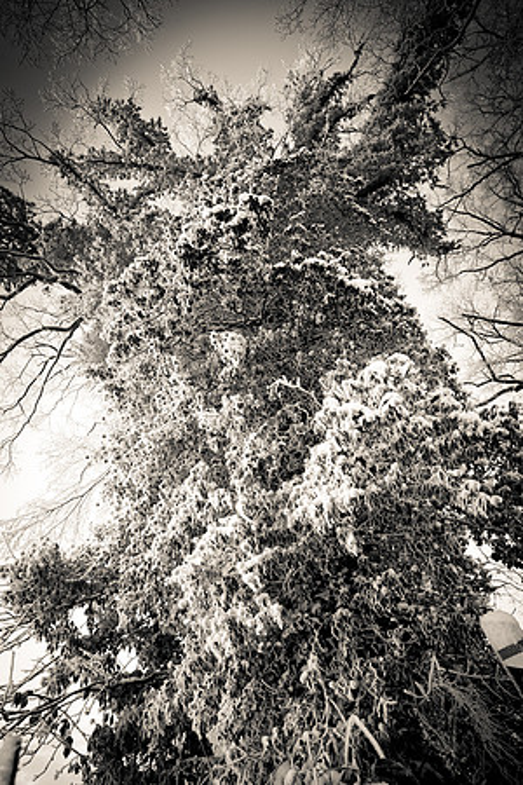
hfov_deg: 61.9
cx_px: 262
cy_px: 392
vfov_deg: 84.0
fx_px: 436
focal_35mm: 20
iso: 1250
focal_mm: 20
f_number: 8
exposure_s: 1/80
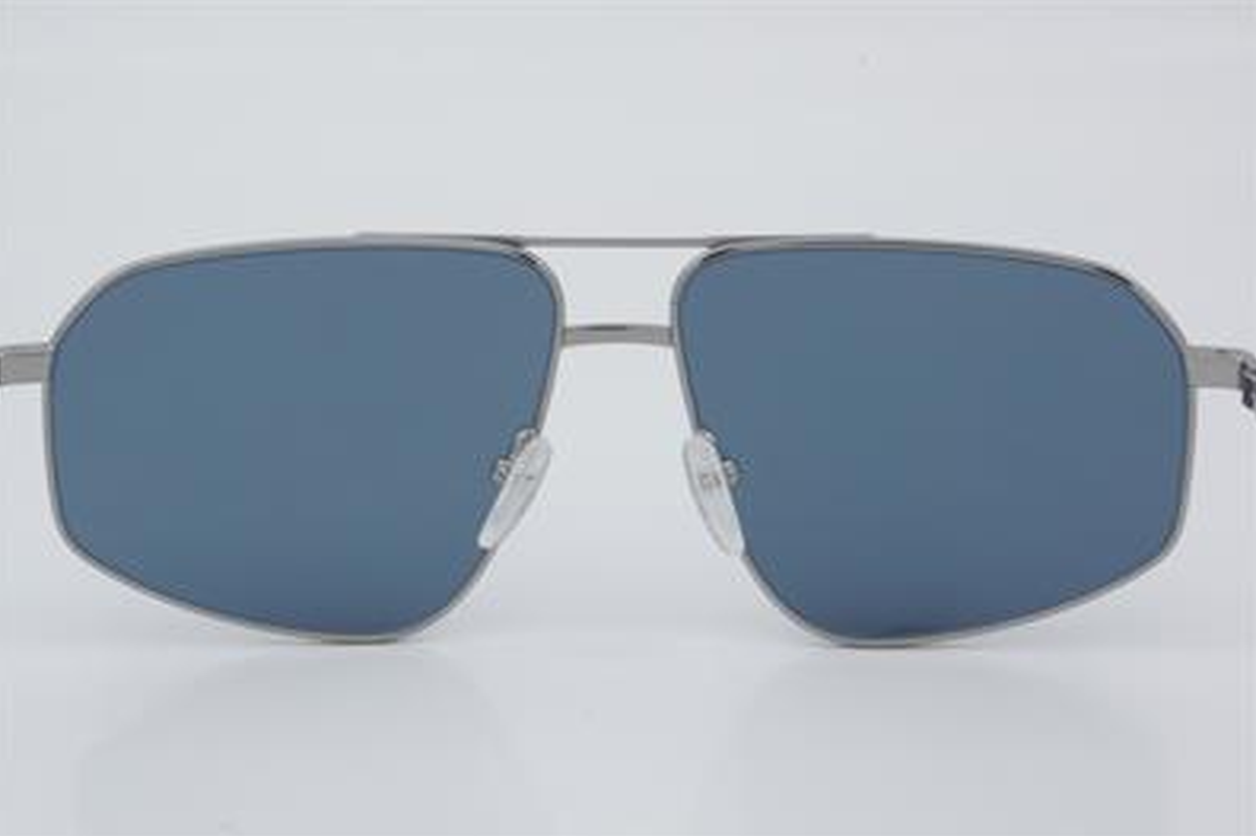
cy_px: 420
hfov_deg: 24.3
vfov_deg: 16.3
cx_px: 626
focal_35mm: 84
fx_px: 2912
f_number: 32
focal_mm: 55
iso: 100
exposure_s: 1/4
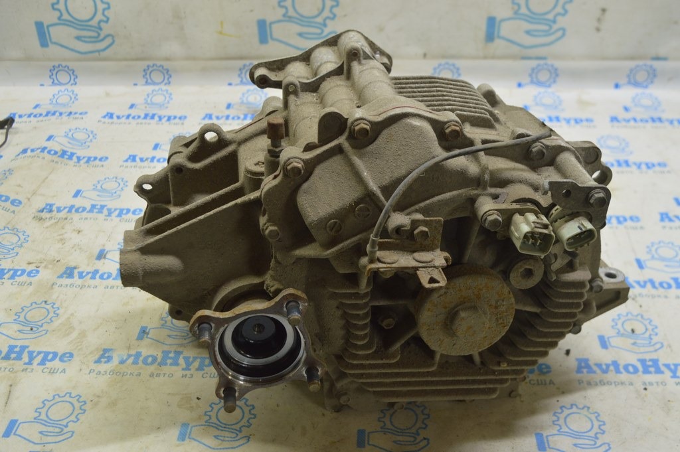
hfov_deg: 48.0
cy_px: 226
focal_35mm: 40
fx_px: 764
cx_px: 340
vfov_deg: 33.0
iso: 400
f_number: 5.6
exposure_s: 1/20
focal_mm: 27
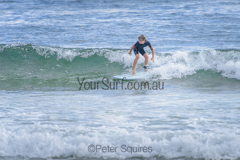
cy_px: 72
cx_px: 147
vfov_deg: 2.8
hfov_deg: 4.2
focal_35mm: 490
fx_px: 3269
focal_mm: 400
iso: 180
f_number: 5.6
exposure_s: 1/1600
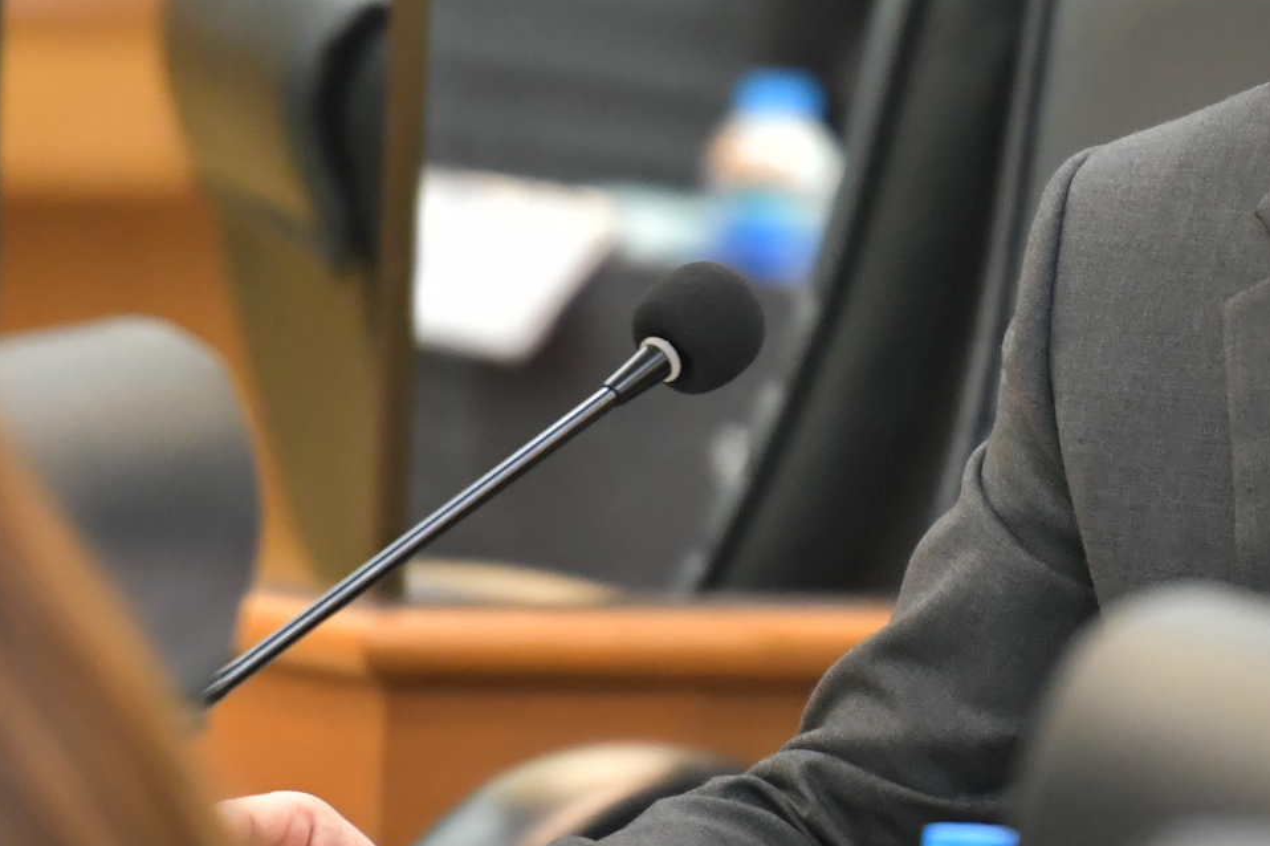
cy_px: 162
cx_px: 1554
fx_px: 29868
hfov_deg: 2.4
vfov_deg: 1.6
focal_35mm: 847
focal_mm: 200
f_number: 2.8
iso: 1600
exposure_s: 1/125
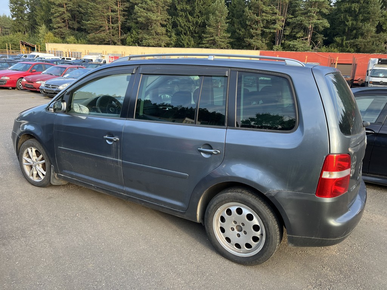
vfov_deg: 53.1
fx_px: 291
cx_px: 194
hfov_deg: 67.3
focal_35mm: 26
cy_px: 145
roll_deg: -3.3
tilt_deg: -12.2
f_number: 1.5
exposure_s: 1/248
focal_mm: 5.7
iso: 40
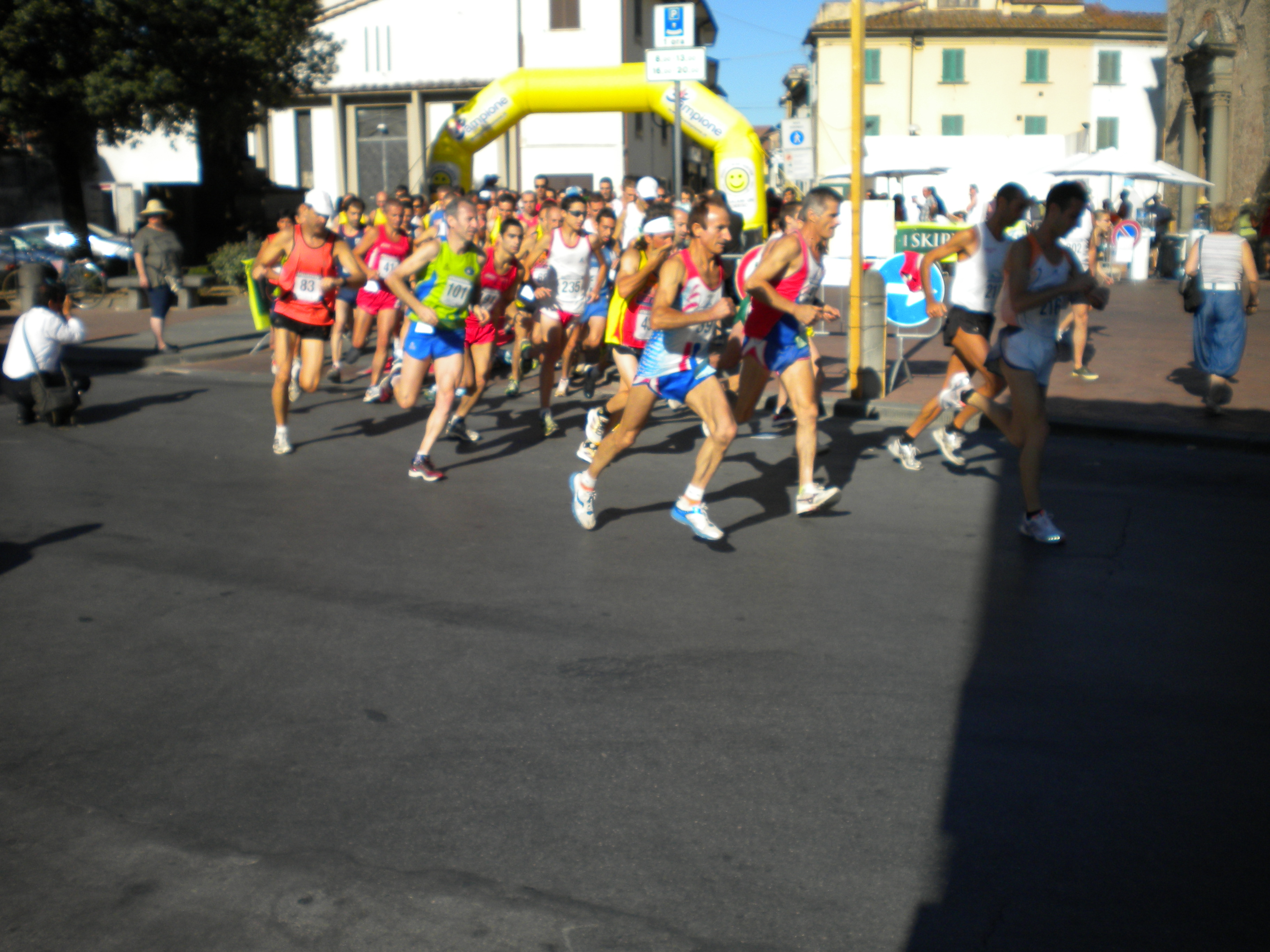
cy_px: 476
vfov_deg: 40.7
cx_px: 635
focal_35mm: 35
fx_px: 1284
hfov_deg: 52.6
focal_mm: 6.3
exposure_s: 1/712
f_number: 4.6
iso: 80
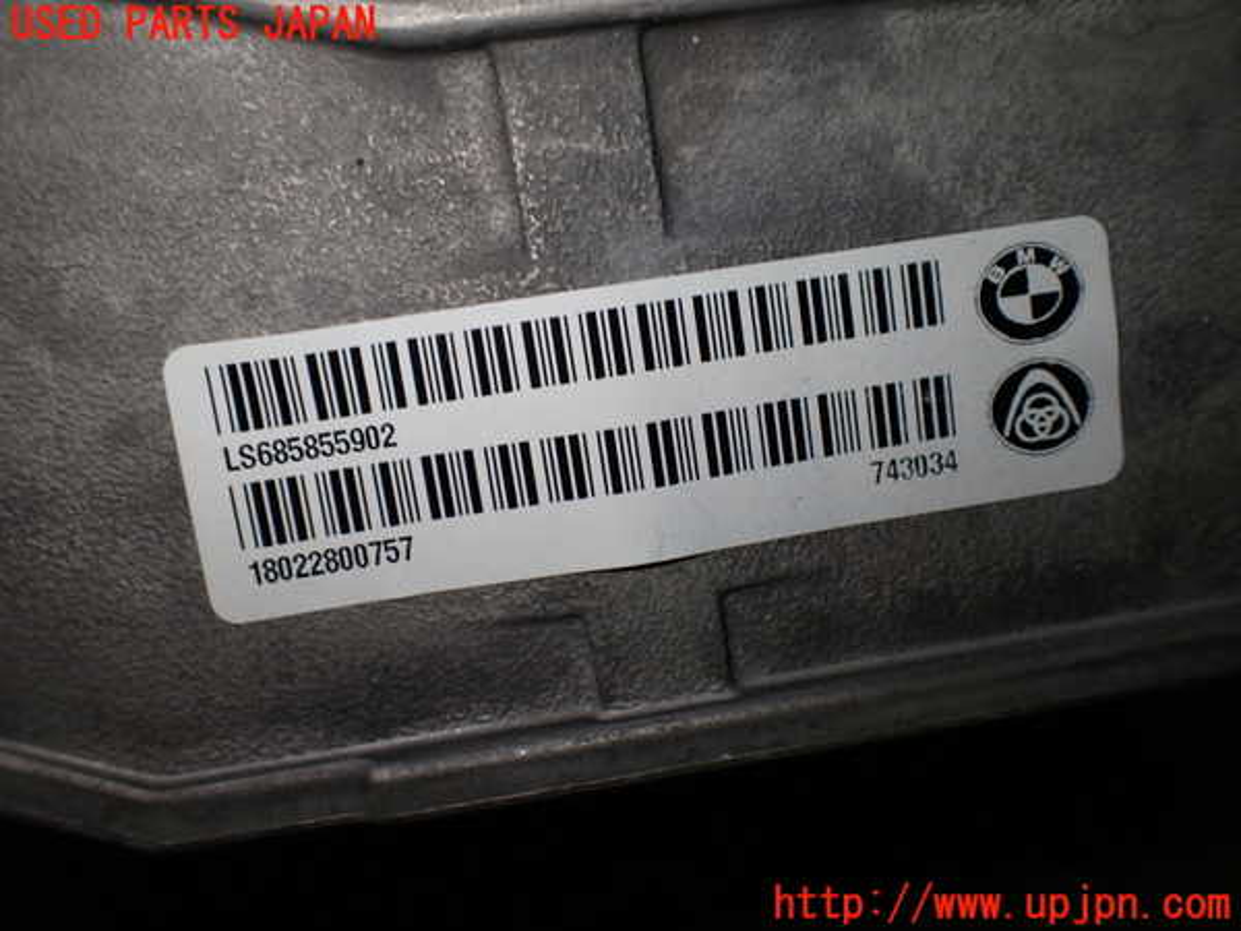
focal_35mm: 30
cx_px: 620
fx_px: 1076
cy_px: 466
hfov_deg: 60.0
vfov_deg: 46.8
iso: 100
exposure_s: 1/160
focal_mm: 5.4
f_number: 2.3
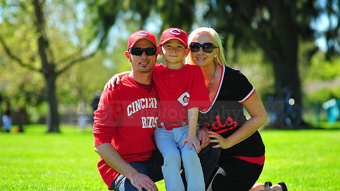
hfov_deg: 11.3
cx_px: 169
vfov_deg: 6.4
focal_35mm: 190
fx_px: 1714
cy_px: 108
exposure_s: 1/500
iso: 200
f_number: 4.5
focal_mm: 180
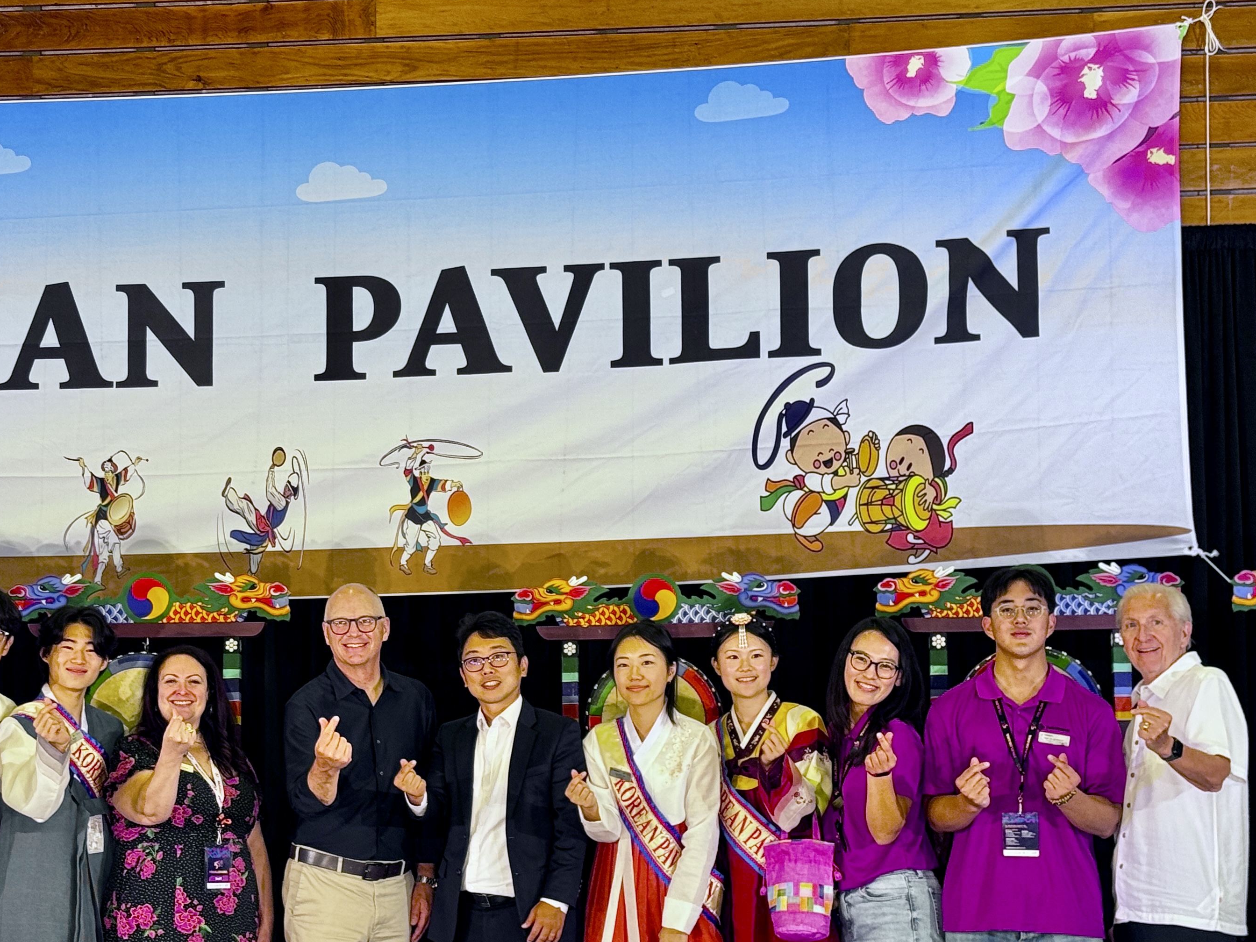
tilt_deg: +6.5
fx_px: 2612
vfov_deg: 20.4
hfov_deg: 26.9
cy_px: 611
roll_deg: +0.0
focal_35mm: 72
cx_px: 444
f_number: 1.78
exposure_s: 1/60
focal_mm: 6.76
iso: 100
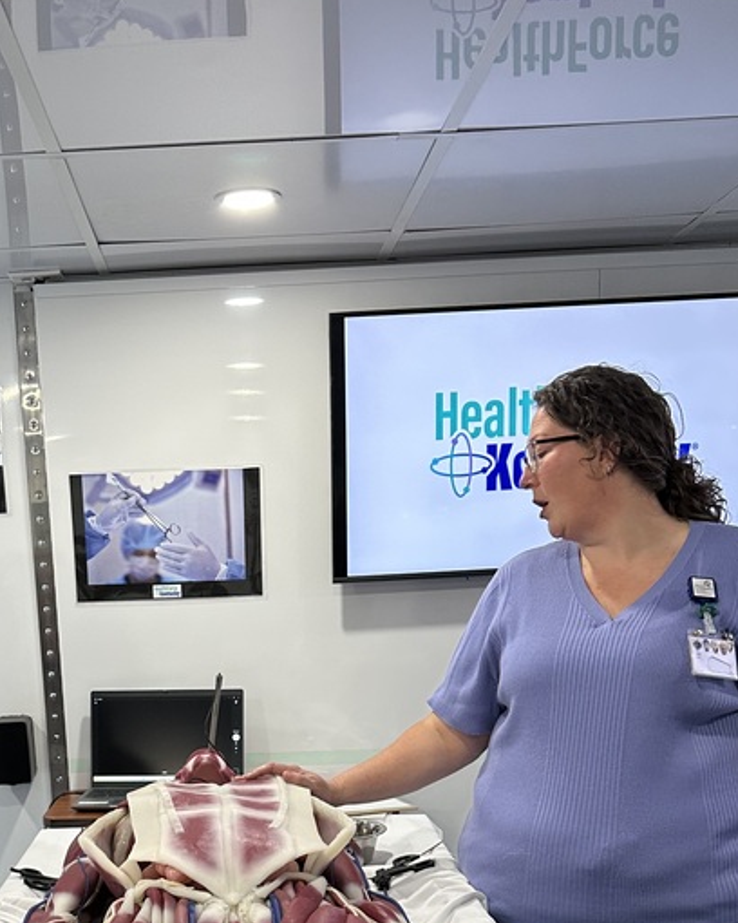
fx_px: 1283
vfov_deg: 36.6
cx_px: 201
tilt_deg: -14.3
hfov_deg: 31.6
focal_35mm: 47
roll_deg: +2.1
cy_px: 863
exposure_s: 1/120
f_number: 1.78
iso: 200
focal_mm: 6.86
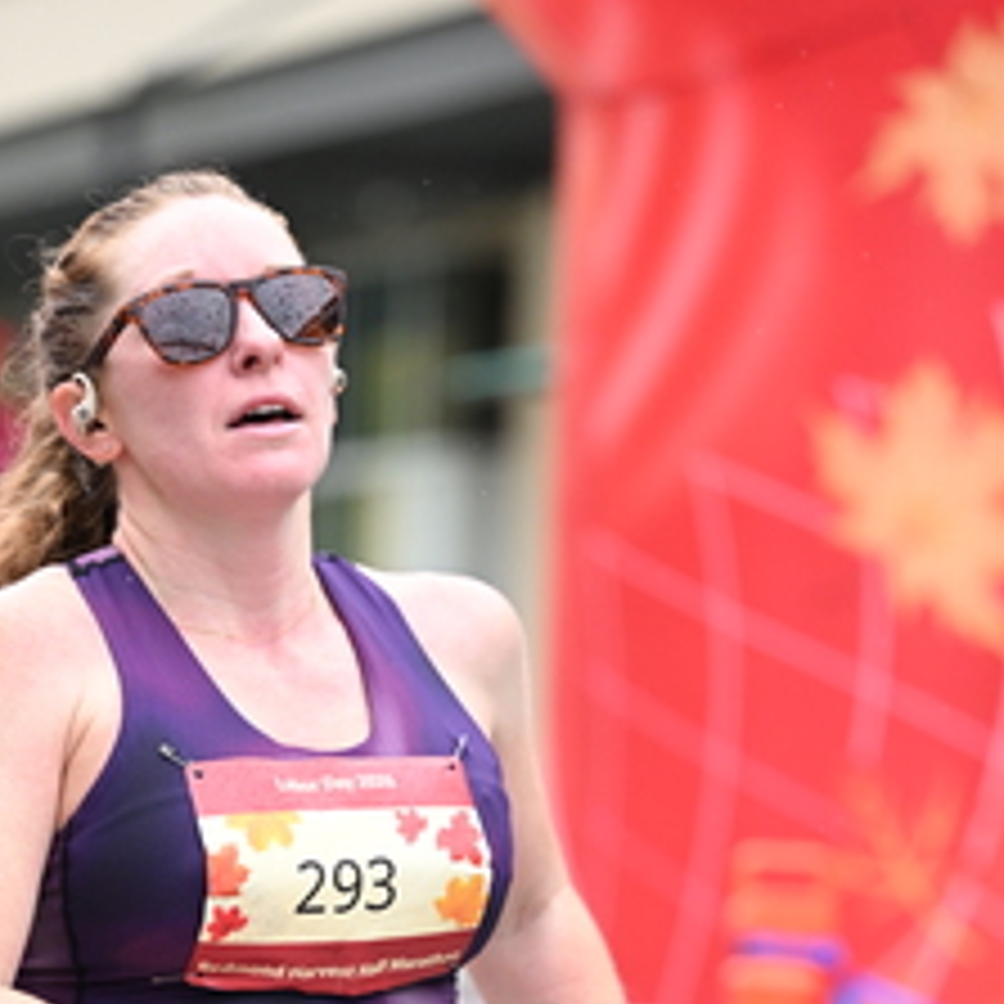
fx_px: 8597
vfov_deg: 6.7
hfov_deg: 6.7
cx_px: 344
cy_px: 1004
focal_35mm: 262
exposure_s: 1/1600
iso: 1250
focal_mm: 125
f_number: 2.8
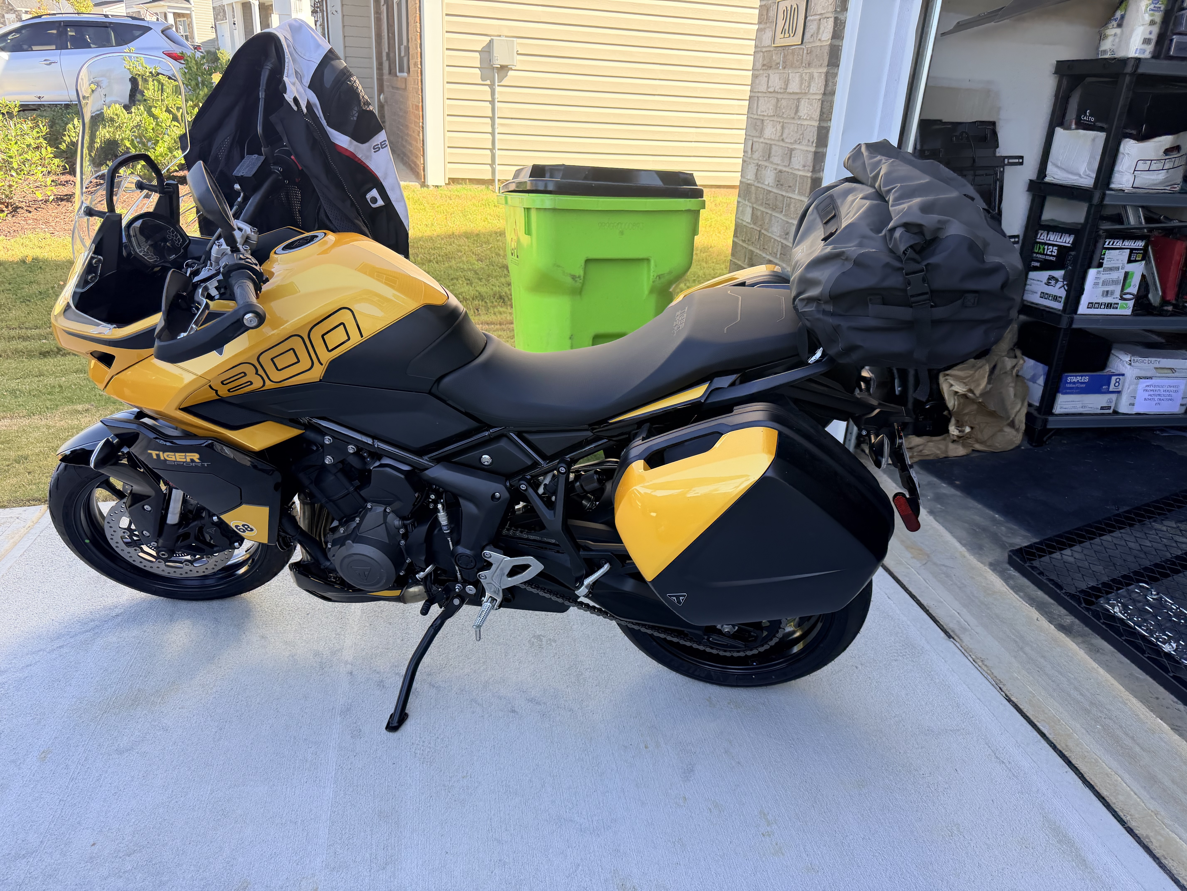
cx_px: 594
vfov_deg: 56.8
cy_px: 446
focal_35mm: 24
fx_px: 823
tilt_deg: -23.1
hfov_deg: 71.6
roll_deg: -3.6
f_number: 1.78
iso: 100
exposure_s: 1/584
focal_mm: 6.76
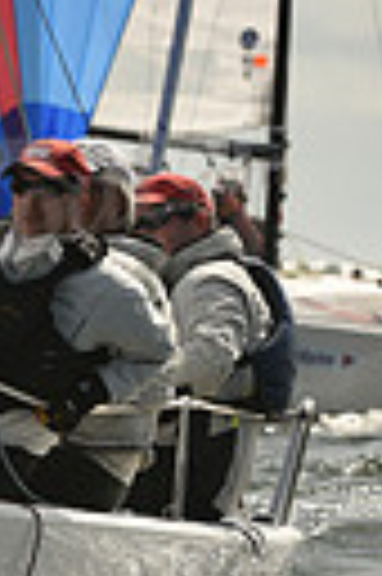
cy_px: 529
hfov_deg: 1.5
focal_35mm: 905
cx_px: -575
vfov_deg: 2.3
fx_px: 14443
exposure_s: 1/2500
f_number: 7.1
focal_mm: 200
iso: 320
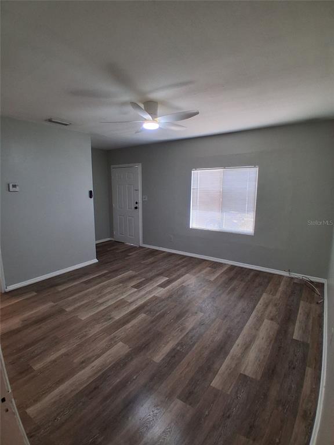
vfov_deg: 91.0
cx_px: 167
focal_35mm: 17
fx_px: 219
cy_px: 222
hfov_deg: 74.7
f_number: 2.2
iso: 160
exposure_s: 1/40
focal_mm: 1.4
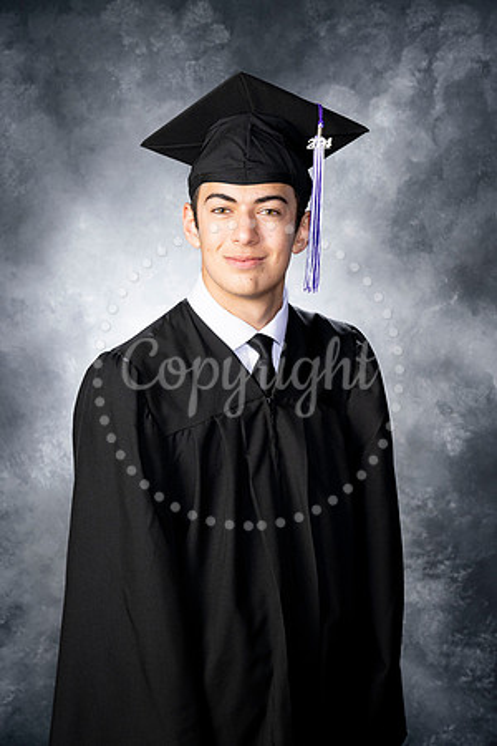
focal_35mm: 73
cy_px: 373
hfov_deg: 18.7
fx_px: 1512
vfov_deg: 27.7
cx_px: 248
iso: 250
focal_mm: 73
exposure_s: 1/160
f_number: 9
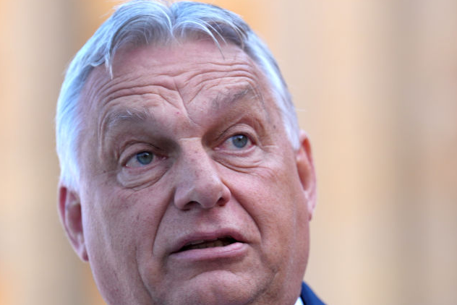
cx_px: 259
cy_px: 185
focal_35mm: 285
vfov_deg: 4.8
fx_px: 3619
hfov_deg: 7.2
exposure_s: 1/1000
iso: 400
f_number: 3.5
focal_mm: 176
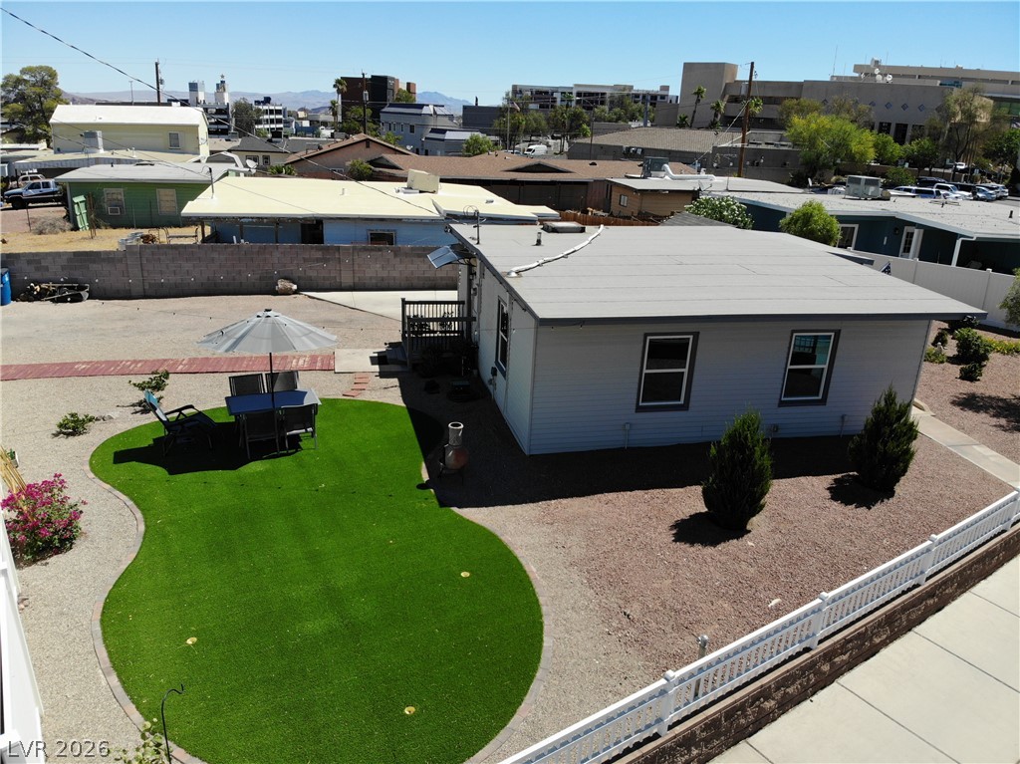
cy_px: 382
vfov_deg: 56.8
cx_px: 510
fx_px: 707
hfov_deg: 71.6
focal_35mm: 24
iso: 100
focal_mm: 4.5
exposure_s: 1/1147
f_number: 2.8
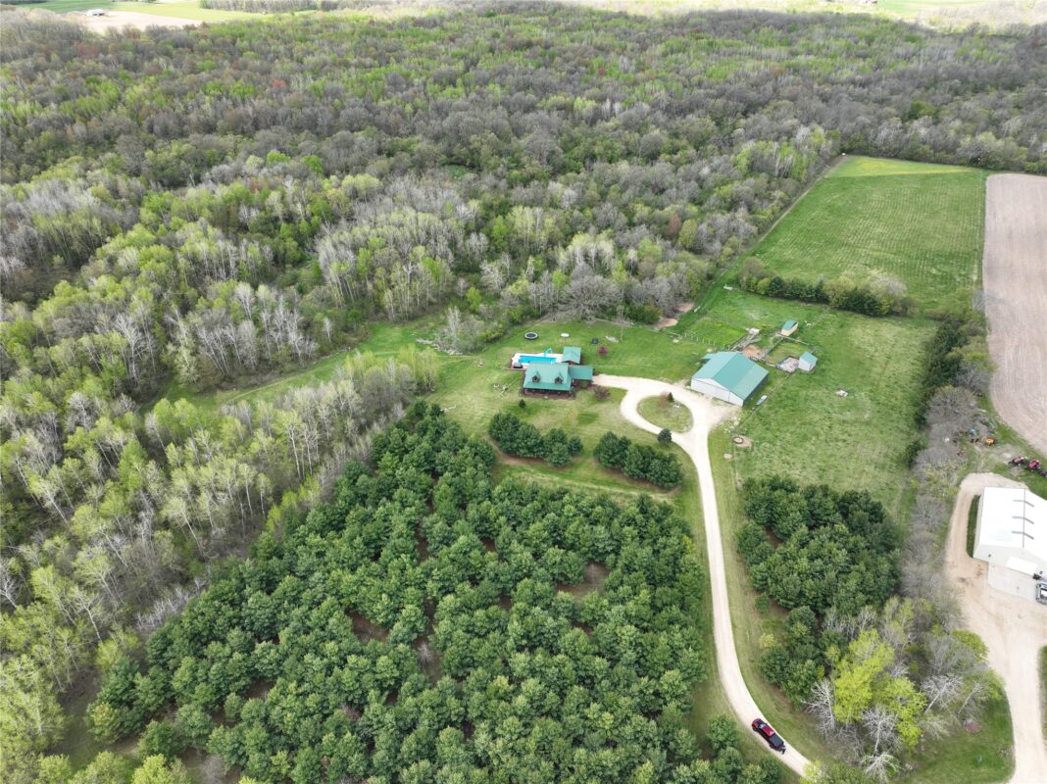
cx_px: 524
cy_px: 392
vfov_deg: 56.8
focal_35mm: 24
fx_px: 726
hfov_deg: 71.6
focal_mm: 12.29
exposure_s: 1/400
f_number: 2.8
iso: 100
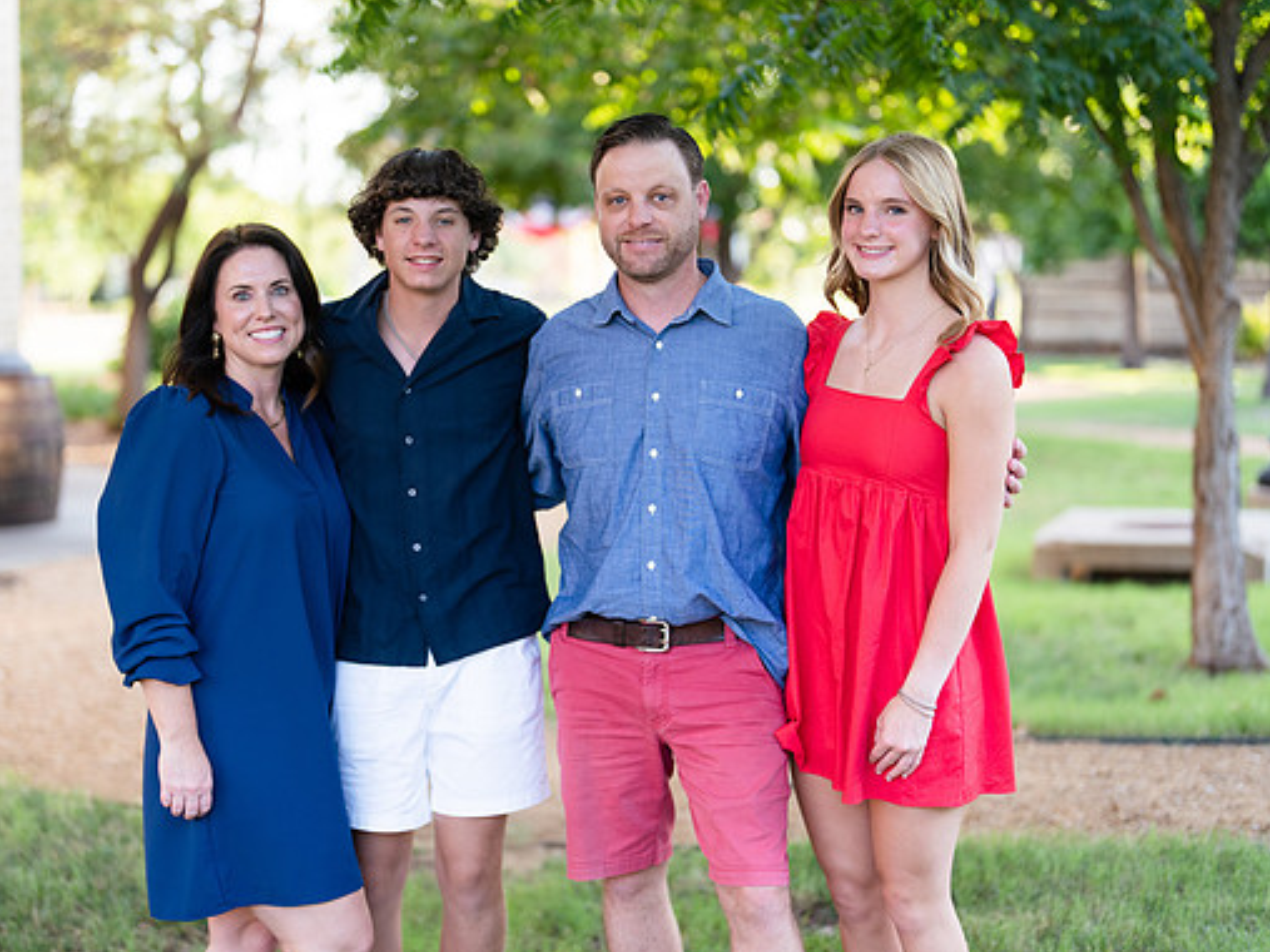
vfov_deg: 26.5
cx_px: 564
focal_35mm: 55
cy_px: 472
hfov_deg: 34.9
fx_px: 2017
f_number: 1.2
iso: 200
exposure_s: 1/640
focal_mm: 50
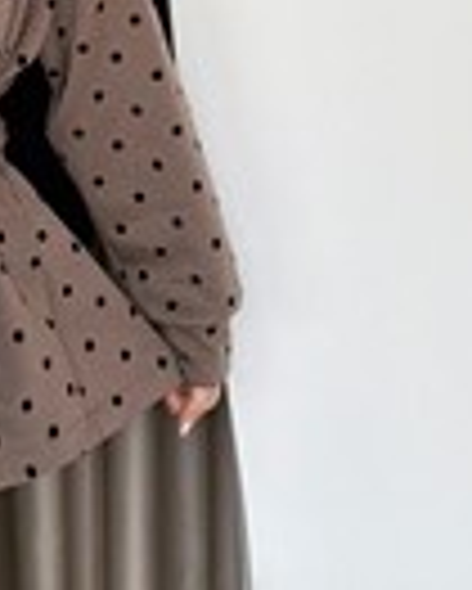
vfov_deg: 18.2
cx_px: -72
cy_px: -254
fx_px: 1657
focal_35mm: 95
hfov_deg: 15.7
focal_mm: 6.76
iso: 640
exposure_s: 1/121
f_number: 1.78
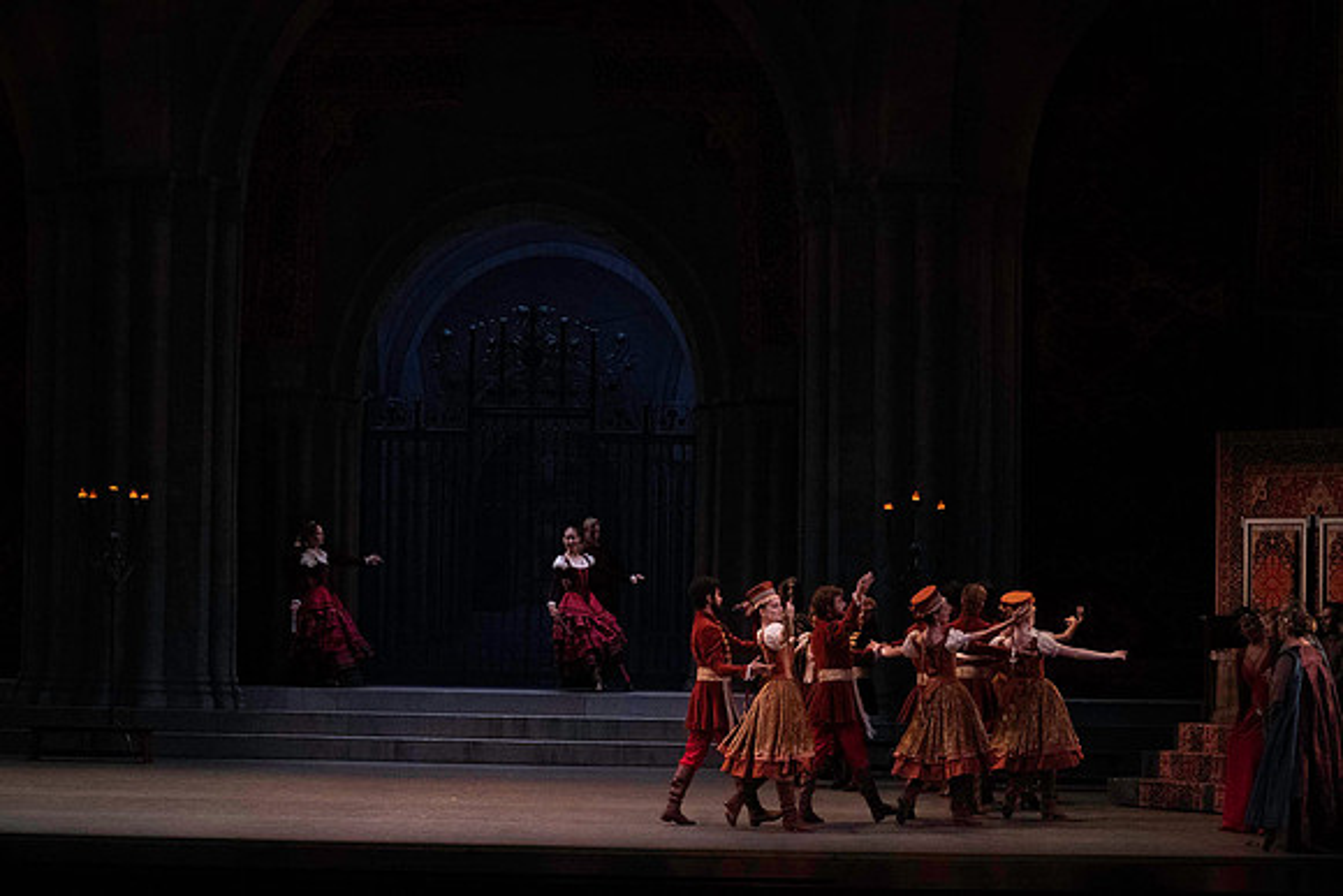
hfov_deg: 23.9
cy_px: 448
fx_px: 3172
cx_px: 672
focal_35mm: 85
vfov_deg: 16.1
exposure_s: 1/400
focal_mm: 85
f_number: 7.1
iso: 12800
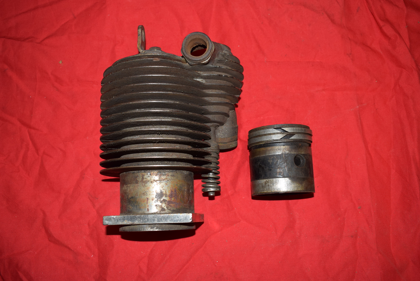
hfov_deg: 53.1
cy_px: 140
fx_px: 420
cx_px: 210
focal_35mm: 36
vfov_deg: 36.9
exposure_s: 1/125
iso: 400
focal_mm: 24
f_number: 5.6
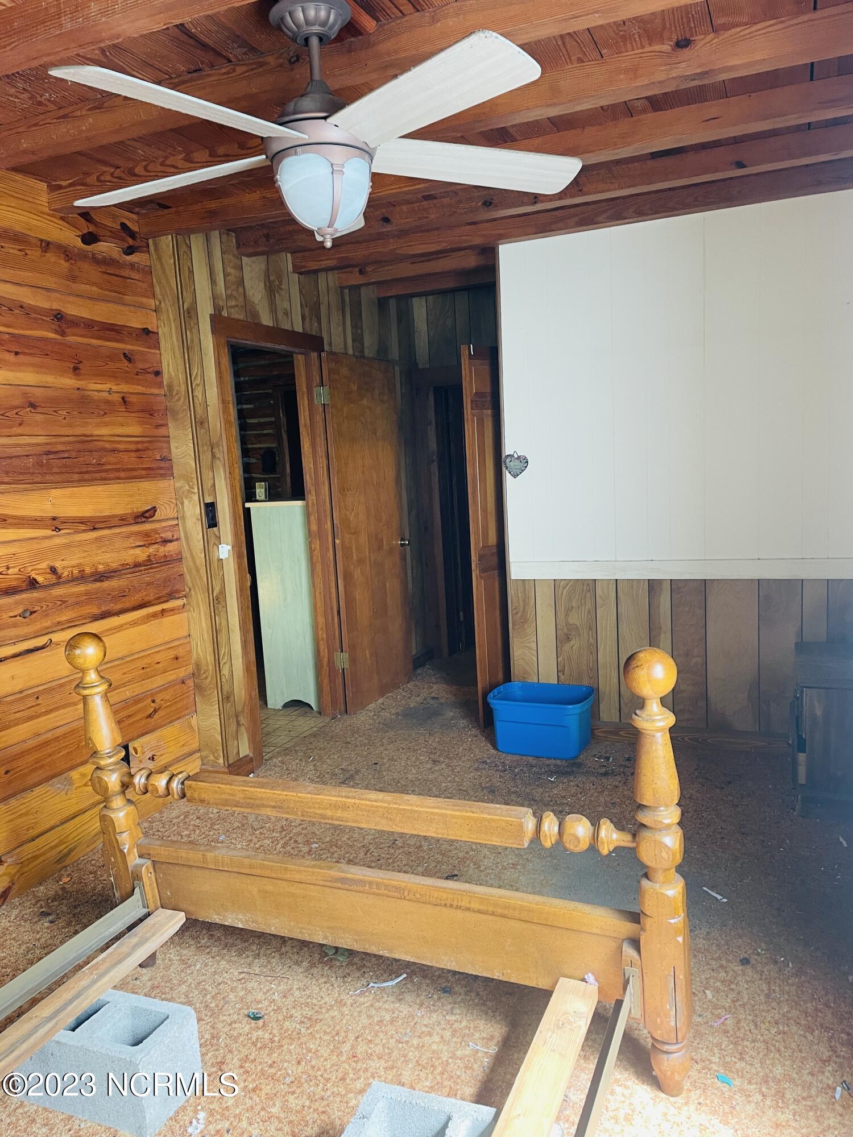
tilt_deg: -8.2
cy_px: 568
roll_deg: +4.1
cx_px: 426
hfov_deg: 53.1
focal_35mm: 26
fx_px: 854
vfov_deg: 67.3
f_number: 1.6
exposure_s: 1/60
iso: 125
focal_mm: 4.2
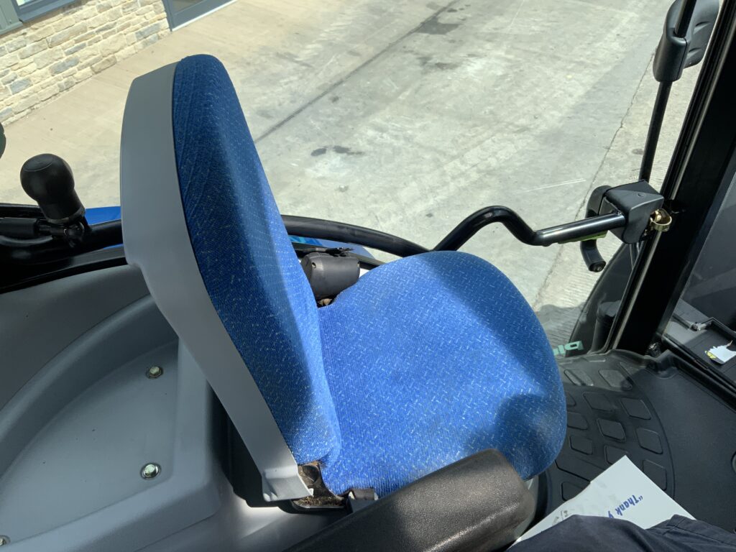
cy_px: 276
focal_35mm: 29
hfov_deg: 61.7
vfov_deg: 48.2
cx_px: 368
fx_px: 617
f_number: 1.8
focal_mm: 3
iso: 16
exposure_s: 1/1121
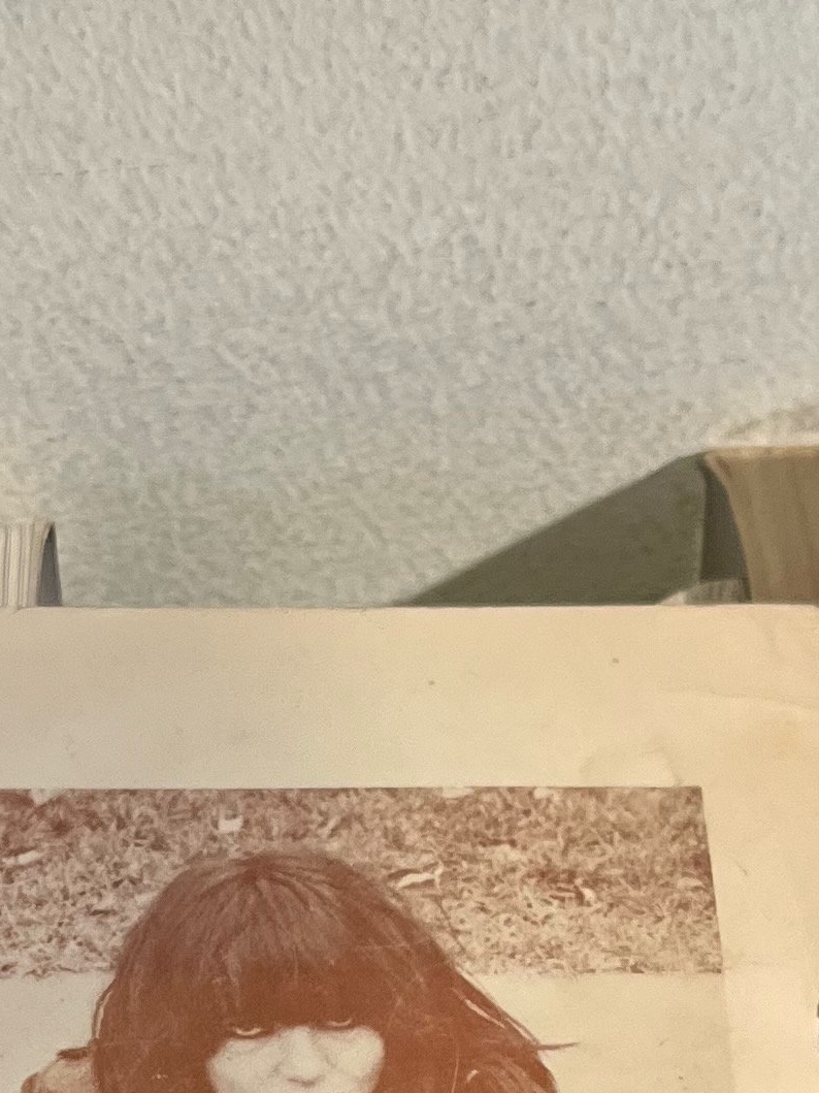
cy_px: 1297
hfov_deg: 14.9
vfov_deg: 18.8
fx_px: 3124
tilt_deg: -62.7
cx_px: 275
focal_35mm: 99
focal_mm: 5.1
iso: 125
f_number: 1.6
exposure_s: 1/120
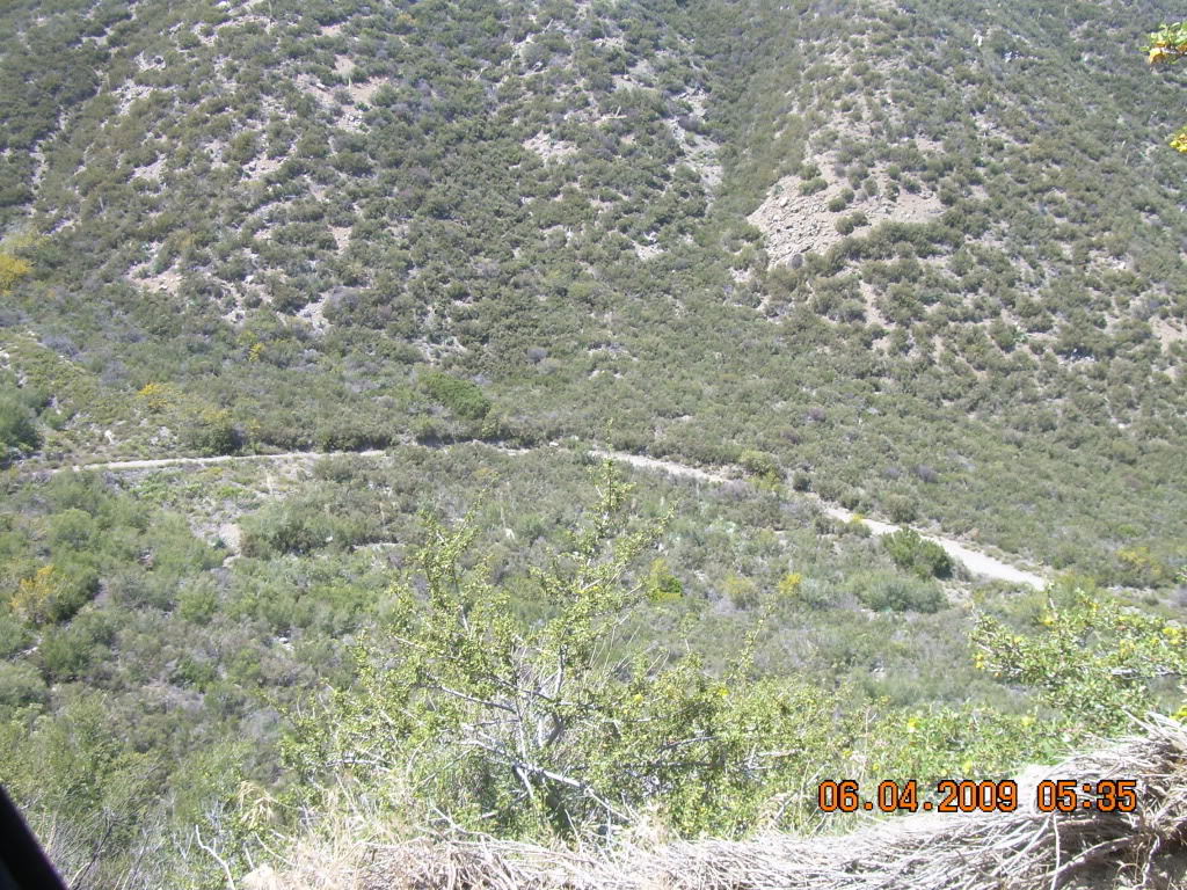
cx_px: 594
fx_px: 1303
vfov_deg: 37.7
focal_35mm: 38
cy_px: 445
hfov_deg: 49.0
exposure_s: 1/136
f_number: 4.6
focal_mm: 6.3
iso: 50
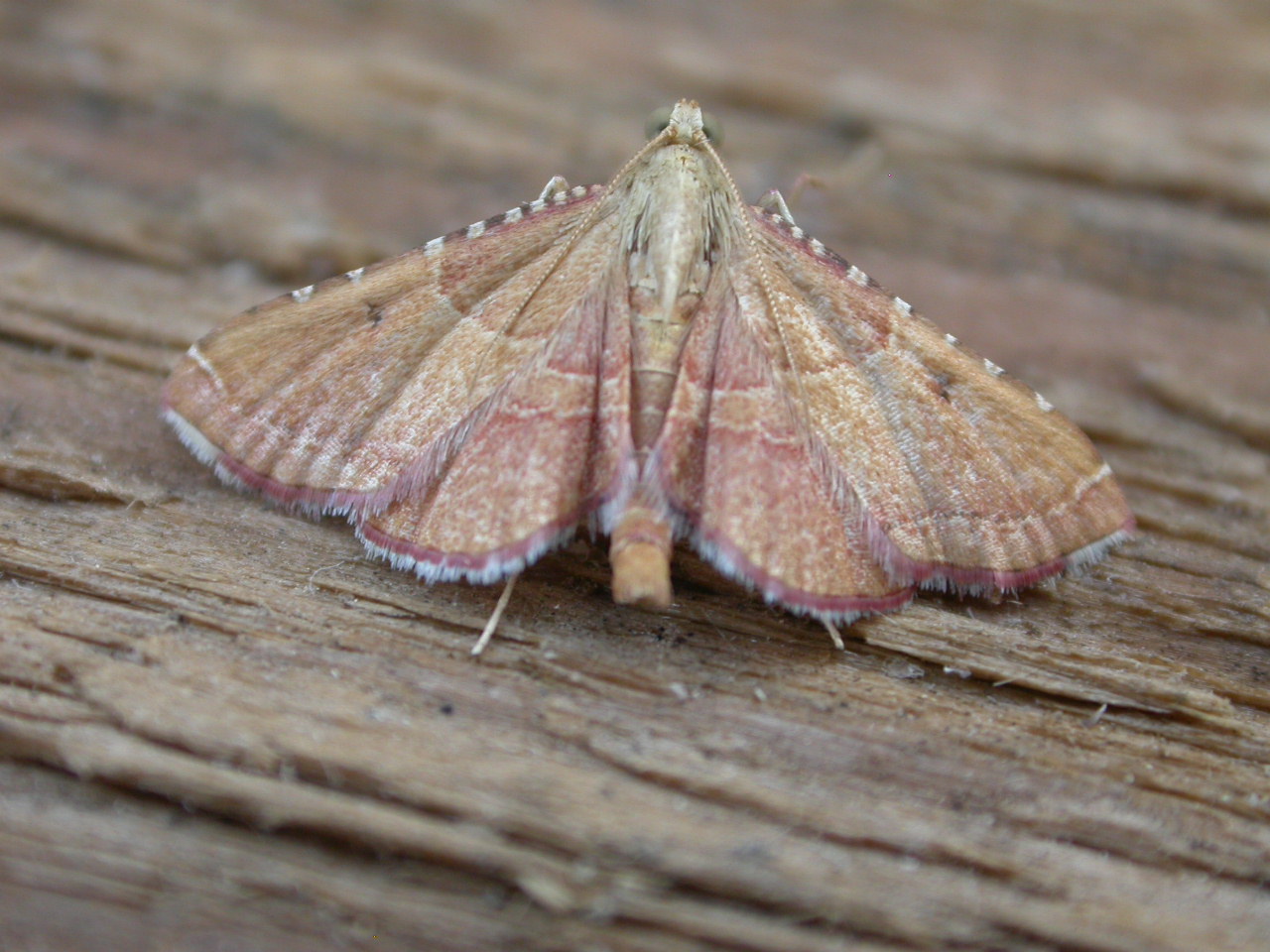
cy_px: 476
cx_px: 635
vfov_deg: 15.1
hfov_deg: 20.0
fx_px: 3595
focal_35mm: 98
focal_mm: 20.4
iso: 100
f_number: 3.9
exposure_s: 1/26.8
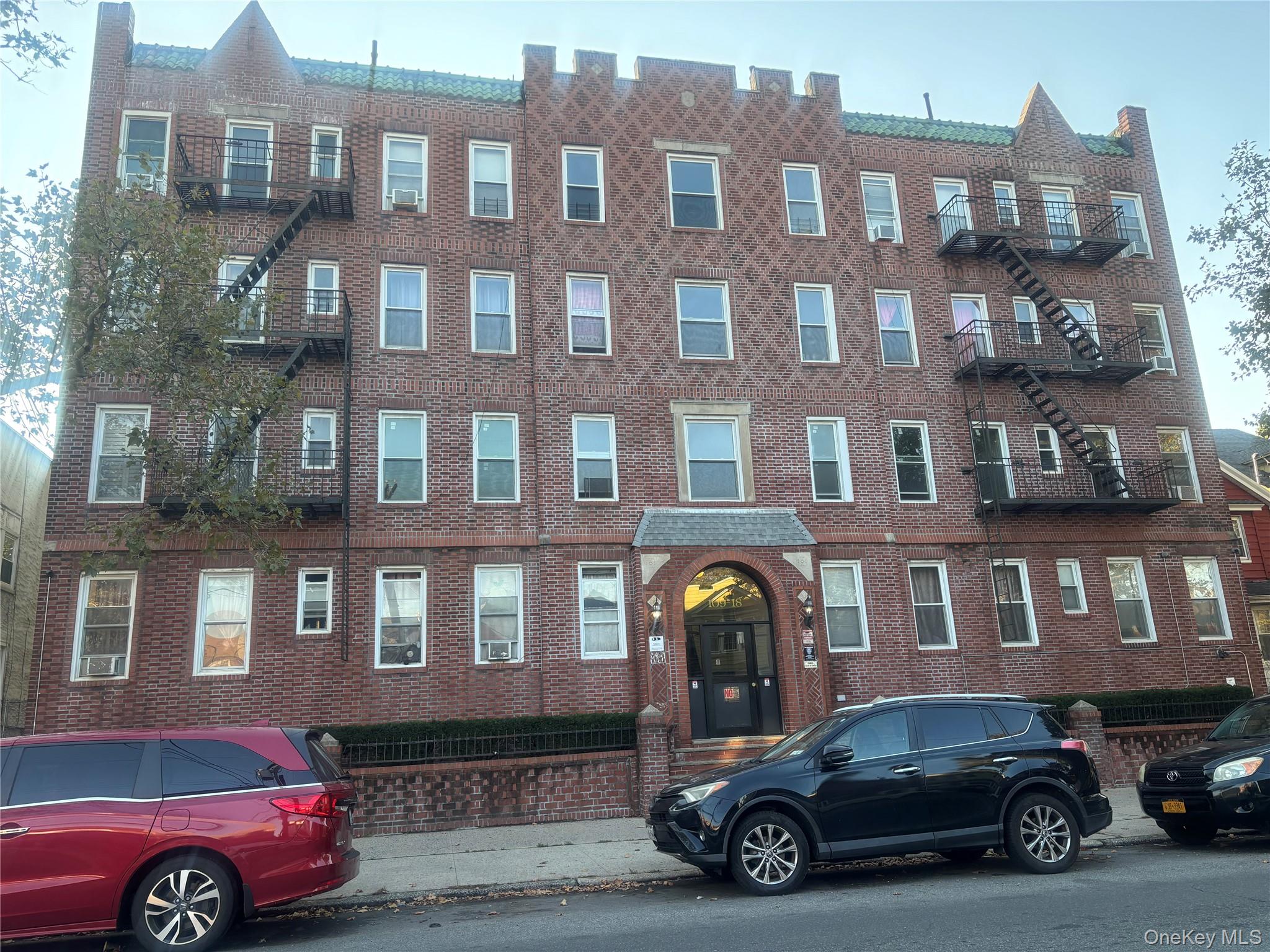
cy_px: 476
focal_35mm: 26
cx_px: 635
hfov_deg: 67.3
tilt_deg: +15.0
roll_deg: +3.1
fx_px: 954
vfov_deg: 53.1
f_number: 1.6
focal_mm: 5.96
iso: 50
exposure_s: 1/255
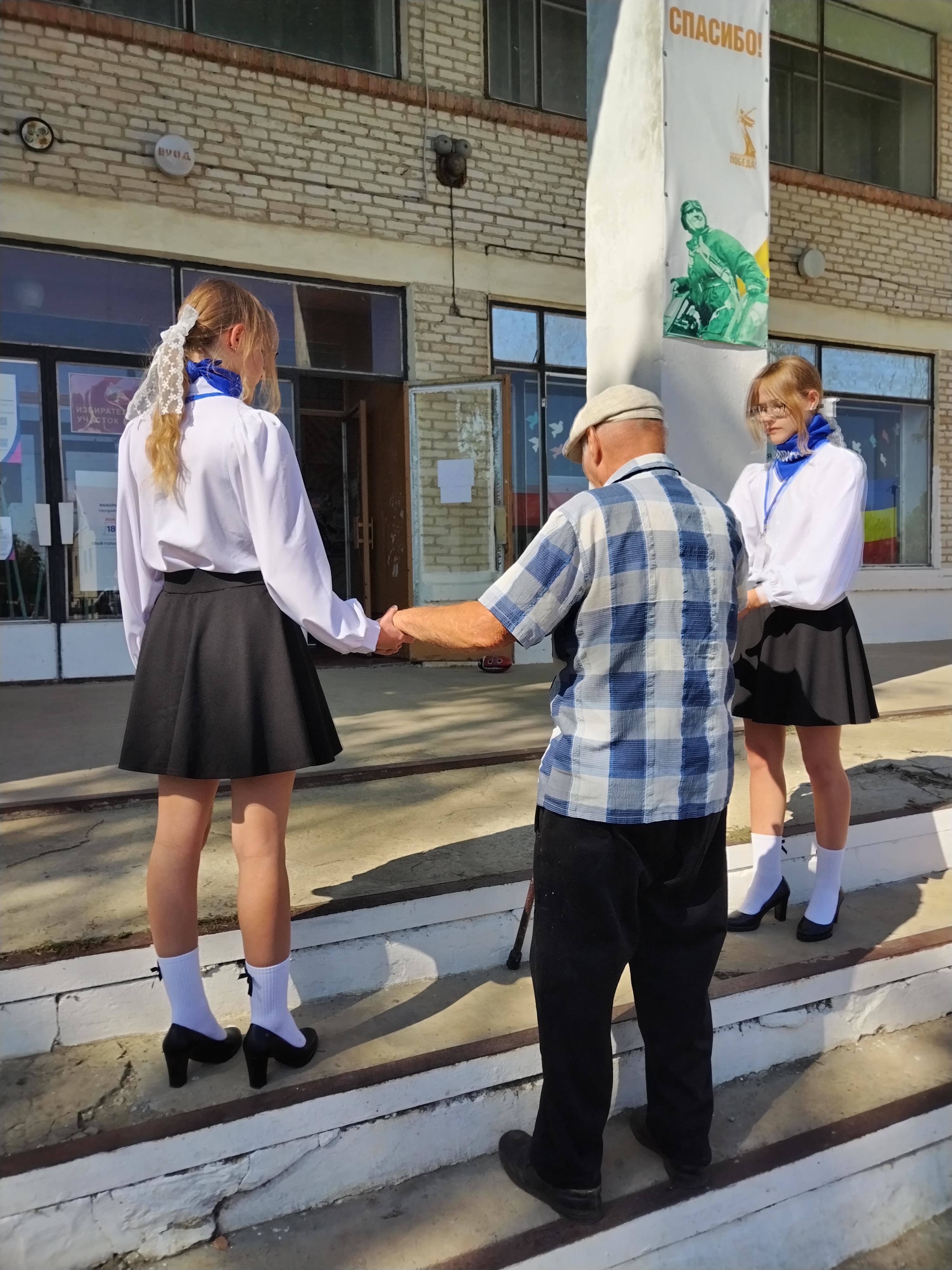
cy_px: 635
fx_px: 953
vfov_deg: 67.3
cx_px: 476
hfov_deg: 53.1
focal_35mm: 26
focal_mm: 4.75
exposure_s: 1/1260
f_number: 1.8
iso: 100
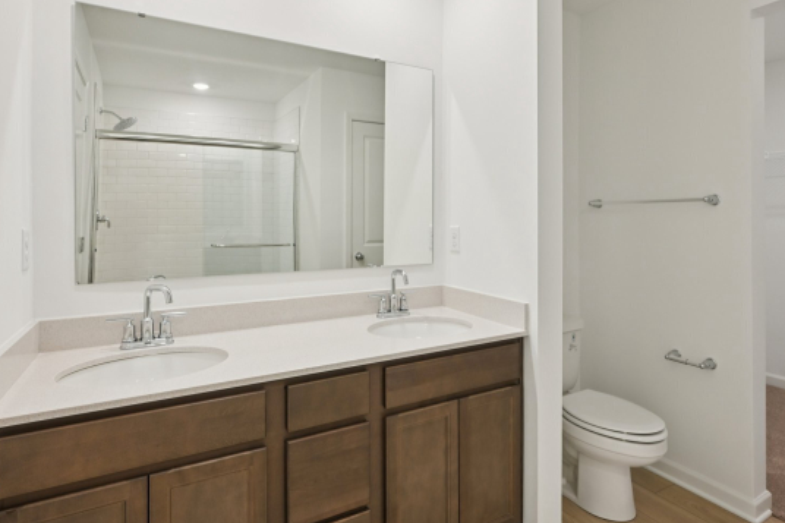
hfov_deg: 81.1
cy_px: 223
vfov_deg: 59.2
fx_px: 458
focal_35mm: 21
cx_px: 414
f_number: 8
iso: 200
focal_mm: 15
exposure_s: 1/15
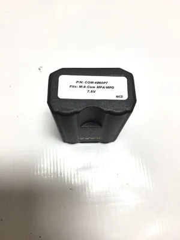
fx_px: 215
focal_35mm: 31
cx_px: 90
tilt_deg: -73.8
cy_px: 120
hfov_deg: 45.4
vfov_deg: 58.4
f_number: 2.4
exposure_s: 1/160
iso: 25
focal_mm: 3.3
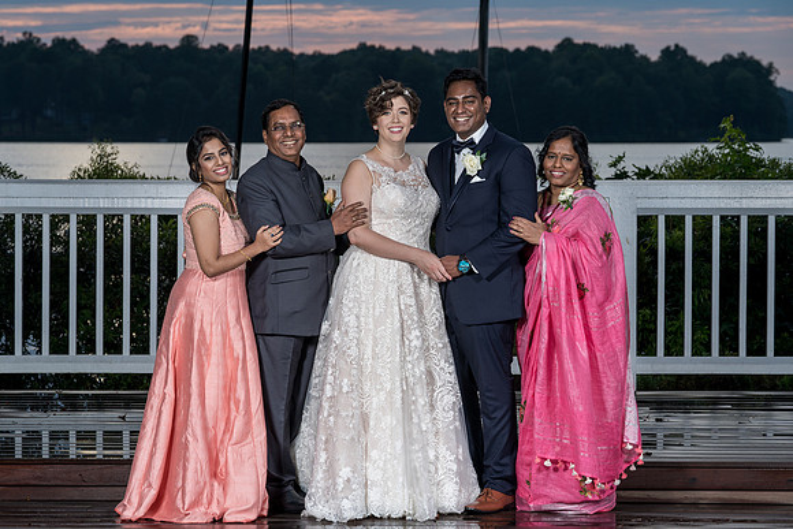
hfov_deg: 15.5
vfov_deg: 10.4
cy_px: 287
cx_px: 363
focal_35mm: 132
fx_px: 2913
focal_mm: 122
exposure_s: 1/200
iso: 100
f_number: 8
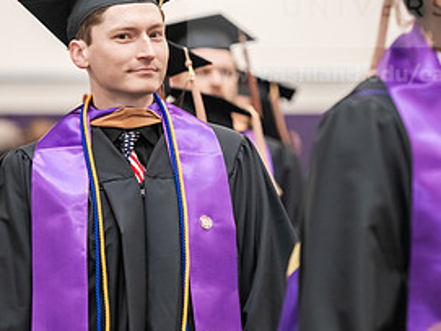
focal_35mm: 278
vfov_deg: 5.3
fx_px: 3540
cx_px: 138
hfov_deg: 7.1
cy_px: 108
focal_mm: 135
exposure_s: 1/200
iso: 2500
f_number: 3.2
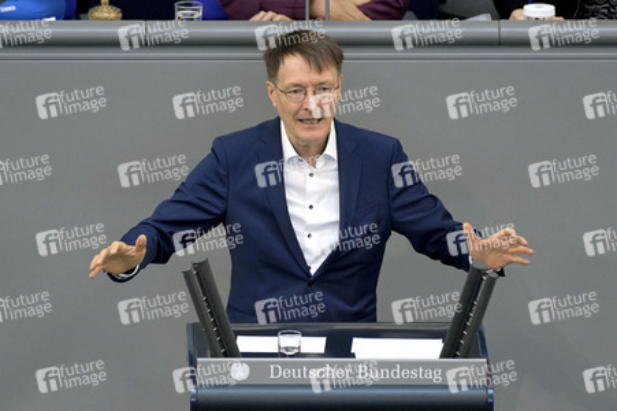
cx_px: 308
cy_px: 206
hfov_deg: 4.1
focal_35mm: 500
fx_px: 8563
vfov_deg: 2.7
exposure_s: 1/400
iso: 8000
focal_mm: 500
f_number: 5.6
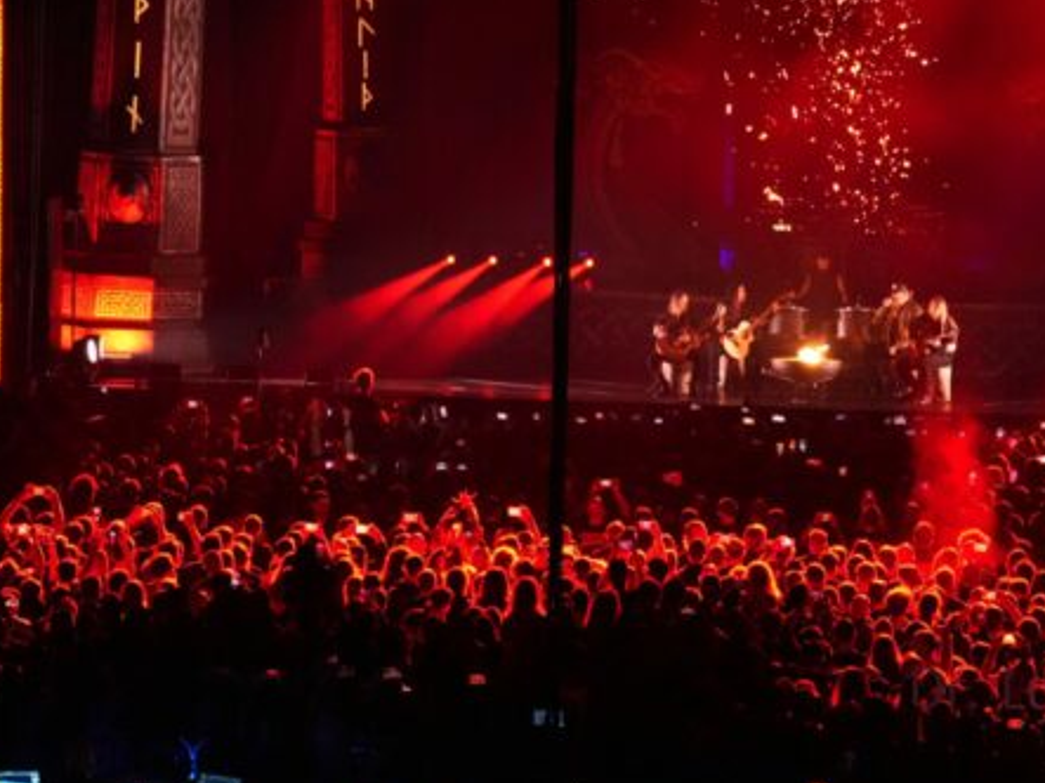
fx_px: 6338
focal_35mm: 210
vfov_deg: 7.1
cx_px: 757
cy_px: 288
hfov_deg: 9.4
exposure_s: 1/40
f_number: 5
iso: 6400
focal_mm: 84
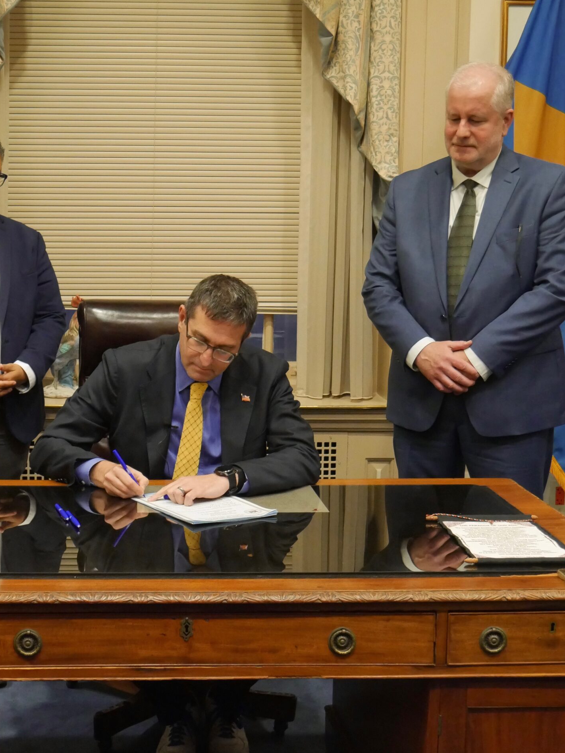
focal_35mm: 54
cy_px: 379
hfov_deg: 26.8
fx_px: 1175
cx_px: 166
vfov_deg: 35.5
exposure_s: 1/60
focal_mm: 20
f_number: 4.5
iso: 2500
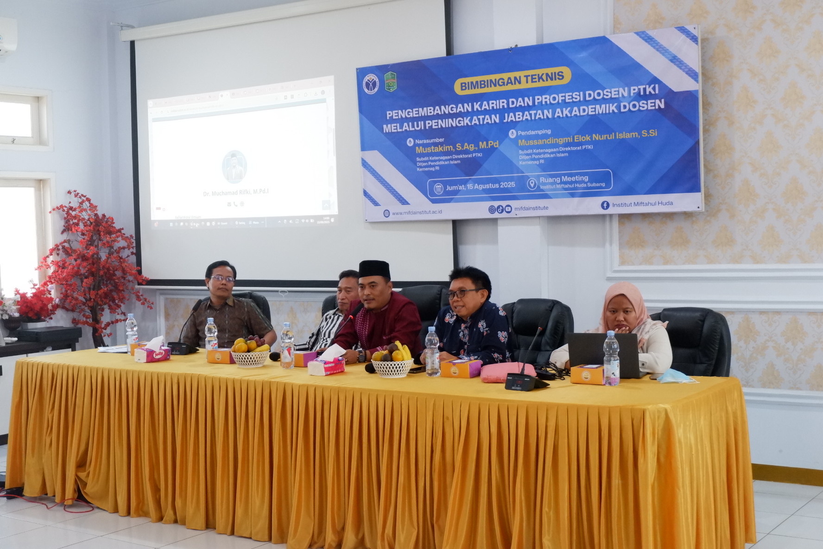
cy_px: 274
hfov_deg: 41.1
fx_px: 1097
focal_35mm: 48
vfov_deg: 28.1
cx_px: 412
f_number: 5
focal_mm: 32.5
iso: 3200
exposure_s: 1/100
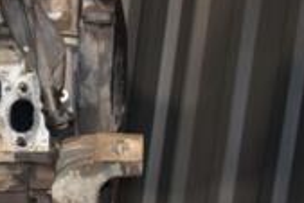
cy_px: 253
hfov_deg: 16.2
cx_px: -128
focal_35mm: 117
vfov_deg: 11.5
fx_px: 989
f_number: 5
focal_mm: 22
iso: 800
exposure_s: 1/60
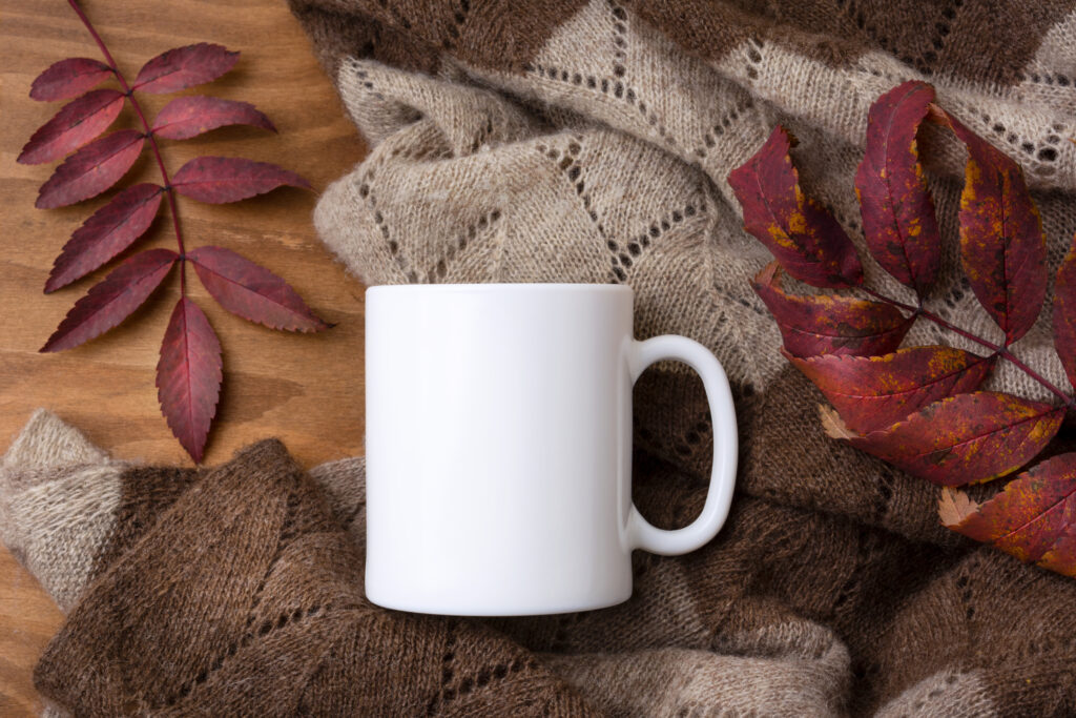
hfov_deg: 29.9
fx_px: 2018
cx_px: 538
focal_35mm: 68
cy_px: 359
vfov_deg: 20.2
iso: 100
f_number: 11
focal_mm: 45
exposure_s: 1/15
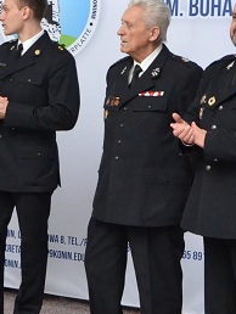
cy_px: 150
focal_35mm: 134
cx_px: -157
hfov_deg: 10.6
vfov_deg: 14.7
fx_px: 1216
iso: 3200
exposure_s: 1/200
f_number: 7.1
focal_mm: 30
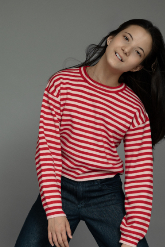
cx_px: 87
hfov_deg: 14.4
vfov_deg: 21.1
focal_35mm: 95
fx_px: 654
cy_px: 210
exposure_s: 1/400
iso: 400
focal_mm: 50
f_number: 2.2
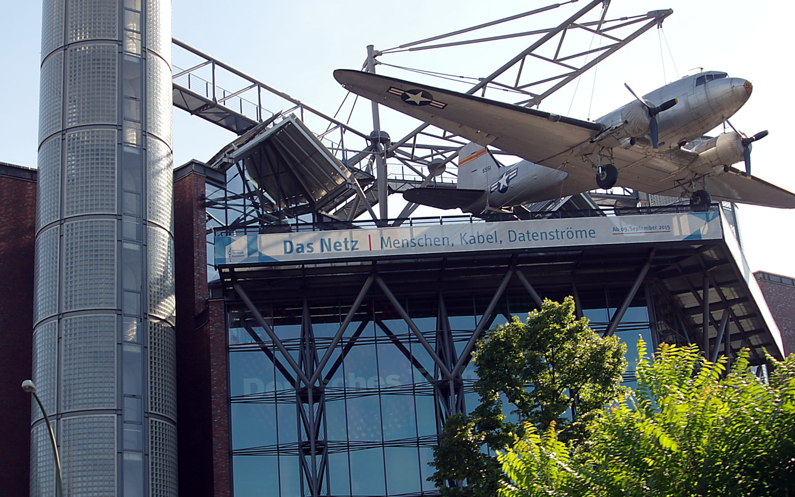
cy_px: 277
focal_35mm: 57
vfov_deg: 22.7
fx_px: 1235
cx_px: 393
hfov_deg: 35.7
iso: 100
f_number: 7.1
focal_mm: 24
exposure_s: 1/125
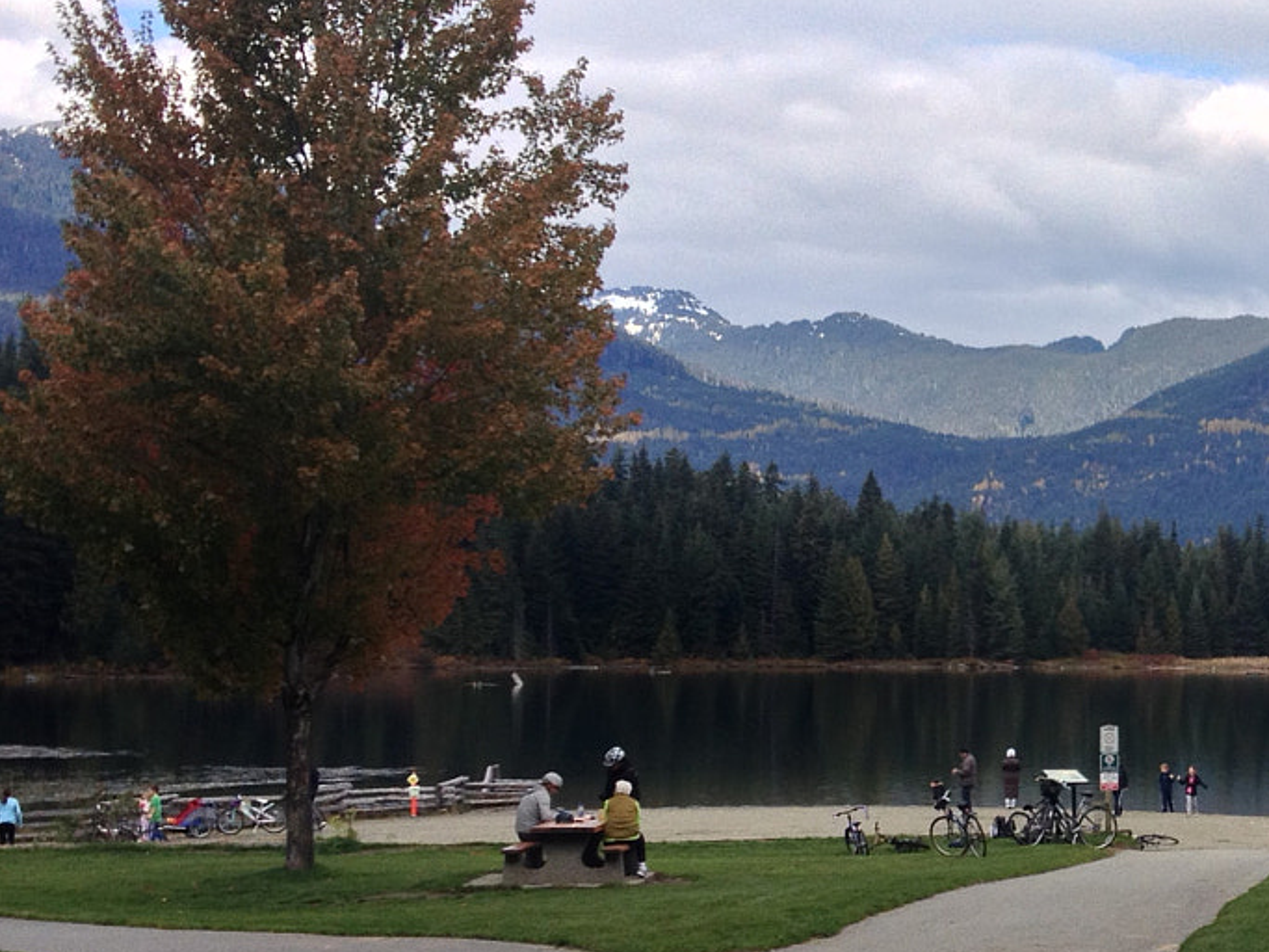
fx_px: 3006
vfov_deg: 18.0
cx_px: 1293
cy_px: 547
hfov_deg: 22.8
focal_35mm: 82
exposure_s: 1/1042
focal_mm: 4.28
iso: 50
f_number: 2.4
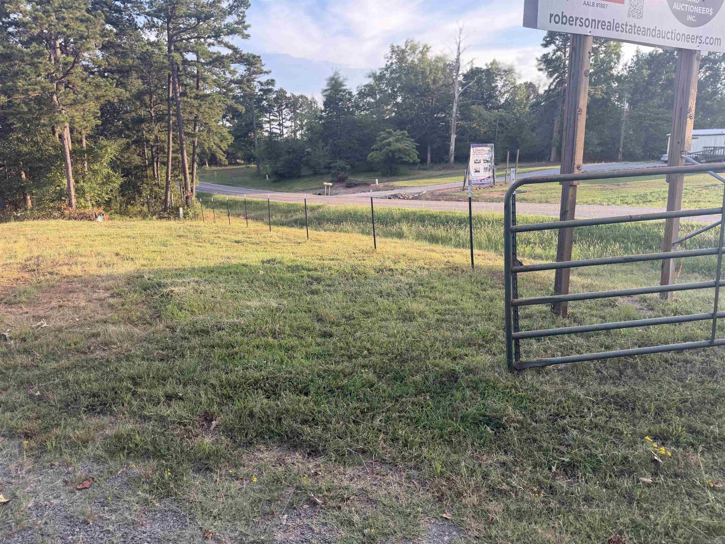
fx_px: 503
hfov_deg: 71.6
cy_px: 272
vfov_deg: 56.8
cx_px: 362
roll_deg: +1.0
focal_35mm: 24
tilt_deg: -13.6
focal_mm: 6.76
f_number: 1.78
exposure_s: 1/430
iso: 100
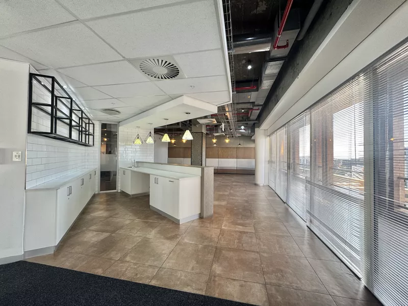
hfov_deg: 102.1
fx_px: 165
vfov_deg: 85.7
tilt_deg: +0.5
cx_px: 204
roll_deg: -1.2
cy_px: 153
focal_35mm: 14
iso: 100
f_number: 2.2
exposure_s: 1/100
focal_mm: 2.22
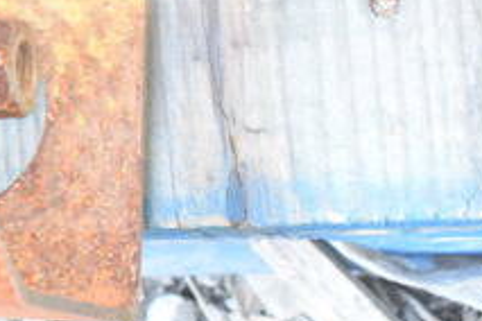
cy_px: 53
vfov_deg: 9.4
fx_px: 1955
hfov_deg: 13.6
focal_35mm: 146
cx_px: -136
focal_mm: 34
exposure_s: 1/100
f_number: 5
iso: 1600
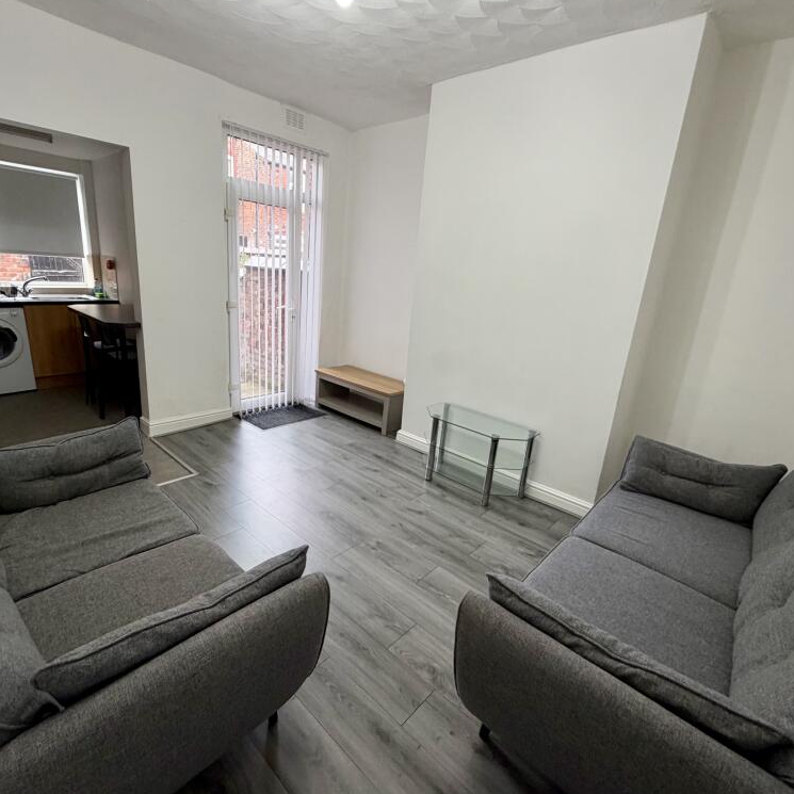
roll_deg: -4.6
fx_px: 441
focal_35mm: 17
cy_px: 394
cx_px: 391
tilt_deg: -15.2
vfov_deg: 84.0
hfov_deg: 84.0
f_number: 2.2
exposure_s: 1/50
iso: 200
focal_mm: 2.22
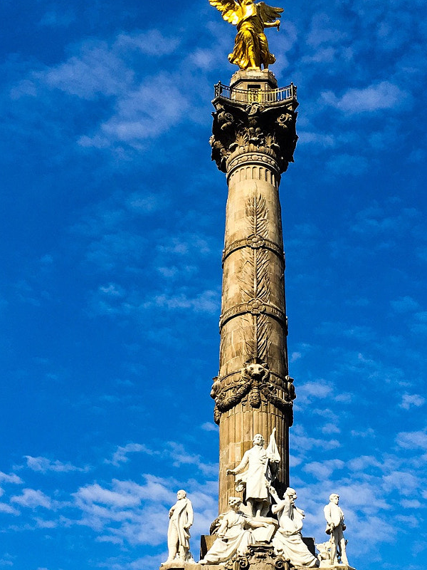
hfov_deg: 25.2
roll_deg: -1.0
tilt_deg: +33.2
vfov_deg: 33.1
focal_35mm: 58
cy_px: 358
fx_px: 954
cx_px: 235
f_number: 2.2
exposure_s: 1/1508
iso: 25
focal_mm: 4.15
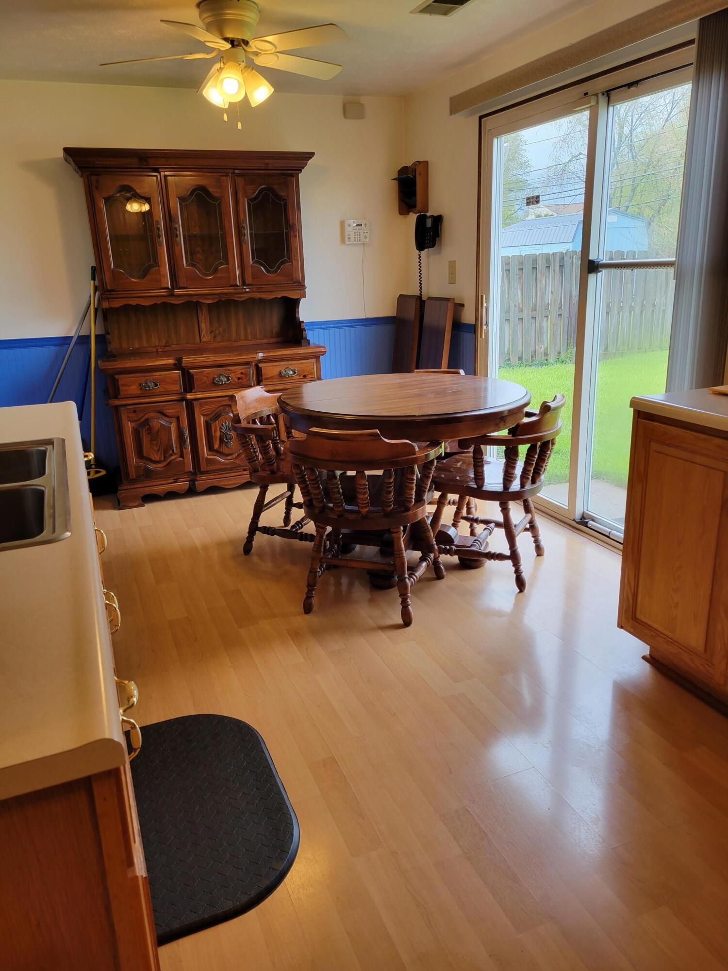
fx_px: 729
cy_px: 486
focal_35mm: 26
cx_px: 364
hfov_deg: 53.1
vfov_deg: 67.3
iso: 64
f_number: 1.8
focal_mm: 5.4
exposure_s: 1/120
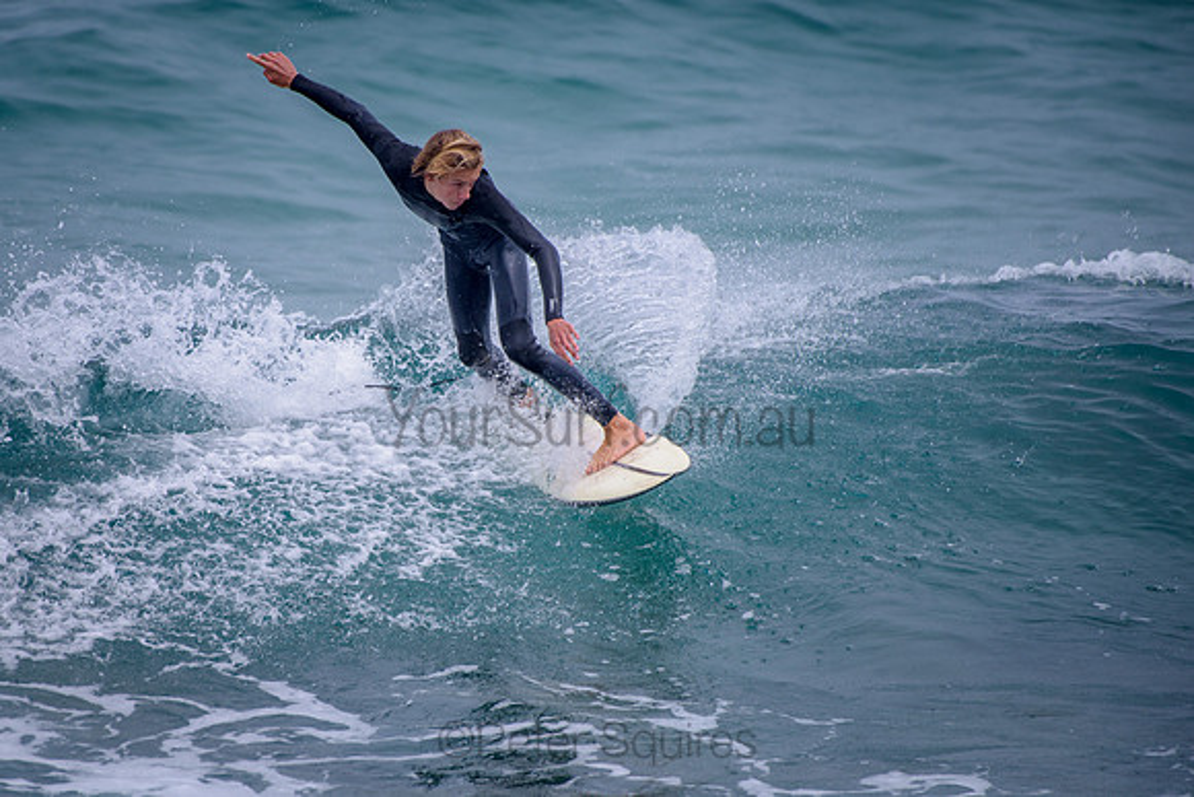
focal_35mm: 613
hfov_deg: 3.4
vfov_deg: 2.2
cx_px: 462
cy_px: 436
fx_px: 20336
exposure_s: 1/2000
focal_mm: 500
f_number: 5.6
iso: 160
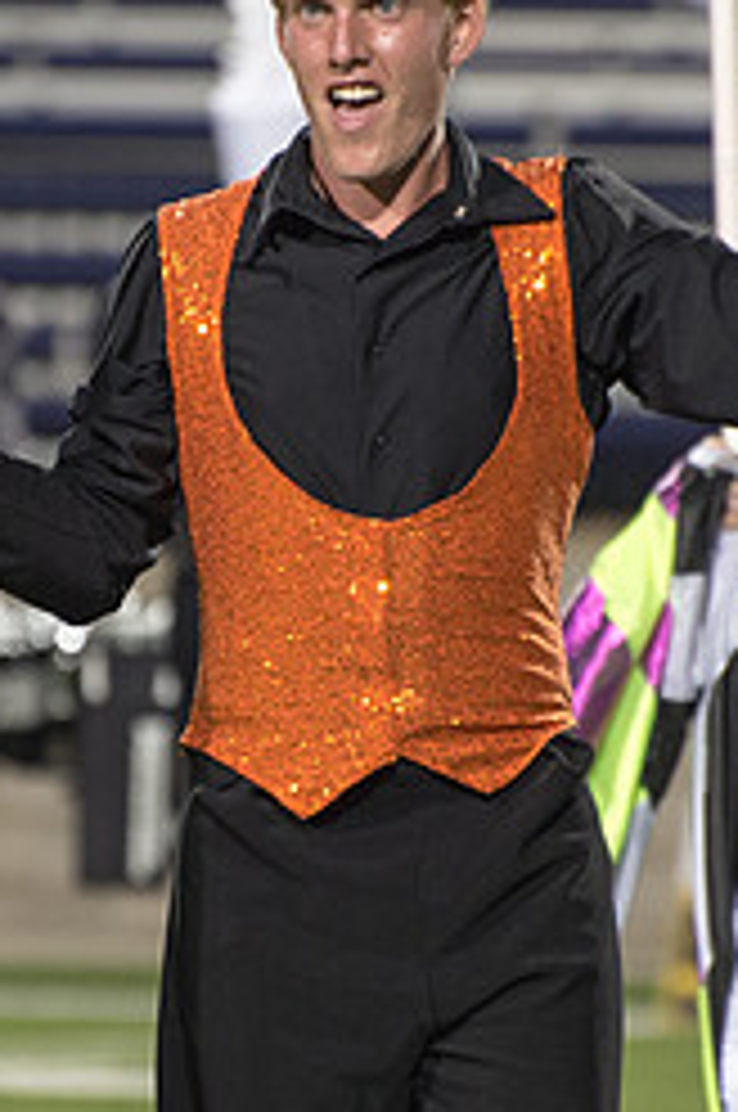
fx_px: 23033
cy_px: 495
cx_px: 284
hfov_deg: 1.8
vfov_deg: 2.8
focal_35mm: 747
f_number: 5.6
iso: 2500
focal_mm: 240
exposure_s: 1/160
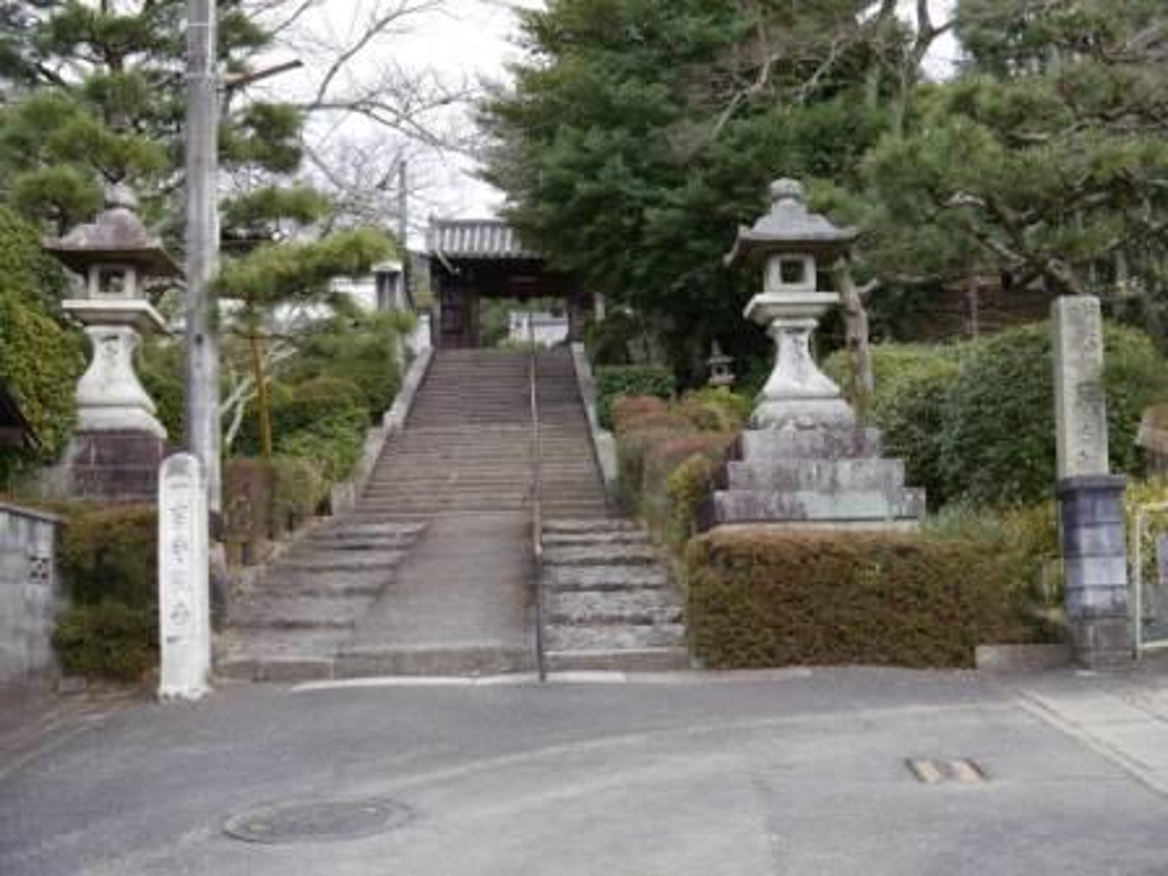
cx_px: 584
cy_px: 438
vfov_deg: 31.5
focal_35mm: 46
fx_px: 1552
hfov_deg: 41.2
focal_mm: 23
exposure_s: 1/125
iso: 160
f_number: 5
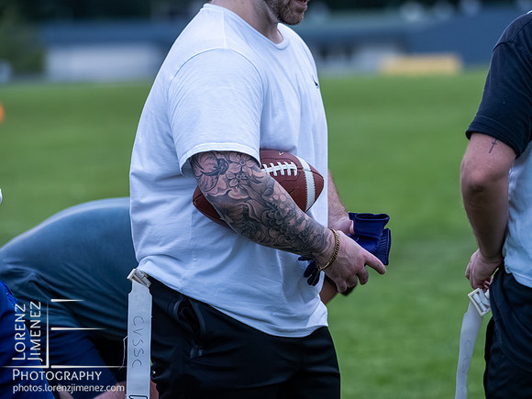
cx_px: 266
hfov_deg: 6.6
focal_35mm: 300
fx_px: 4611
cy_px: 200
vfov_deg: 5.0
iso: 3200
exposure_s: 1/400
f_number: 3.5
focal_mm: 150
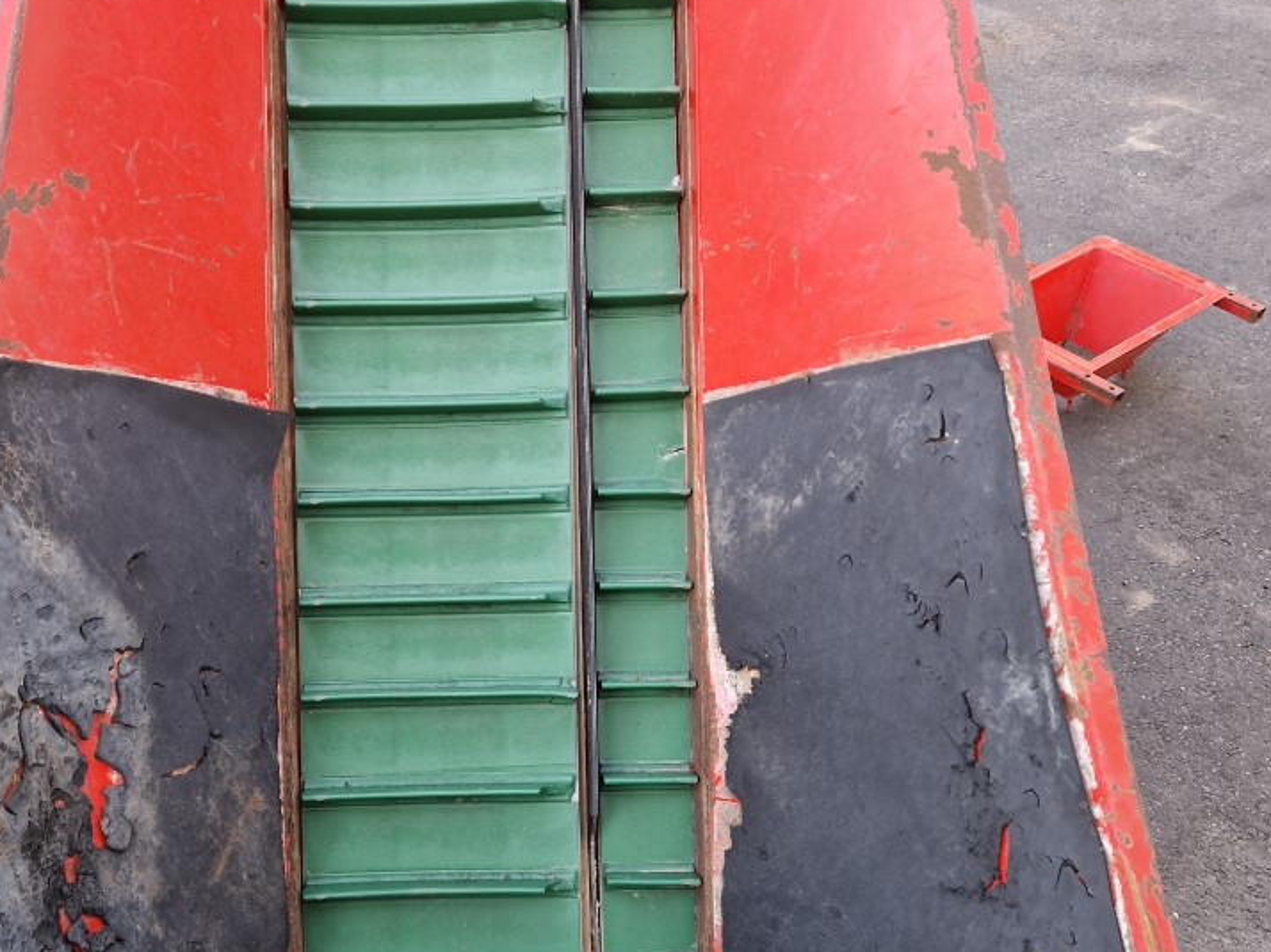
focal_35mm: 33
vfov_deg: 42.6
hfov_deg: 55.0
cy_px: 600
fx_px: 1211
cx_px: 509
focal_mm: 5.4
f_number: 1.8
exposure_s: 1/289
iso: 50
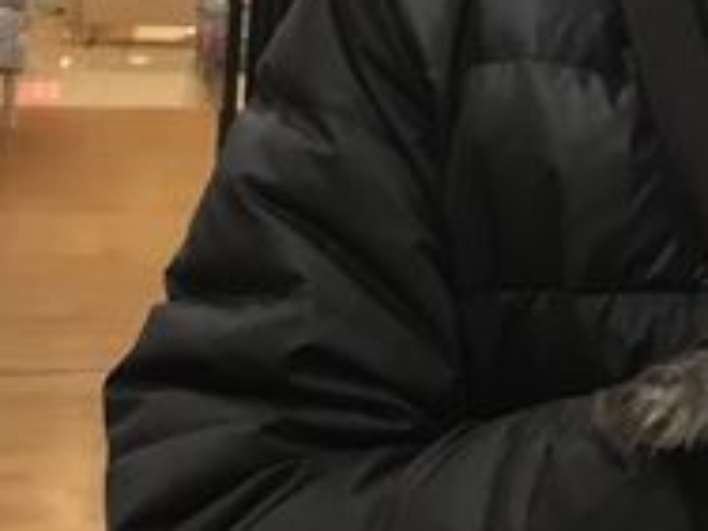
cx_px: 1028
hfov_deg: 17.9
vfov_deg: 14.4
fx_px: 2025
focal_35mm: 99
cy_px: -139
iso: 80
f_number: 2.4
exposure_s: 1/33
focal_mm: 3.3
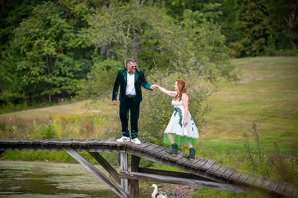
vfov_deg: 8.7
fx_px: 1305
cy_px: 99
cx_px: 149
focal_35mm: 158
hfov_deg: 13.0
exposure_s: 1/125
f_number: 3.2
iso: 50
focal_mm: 155
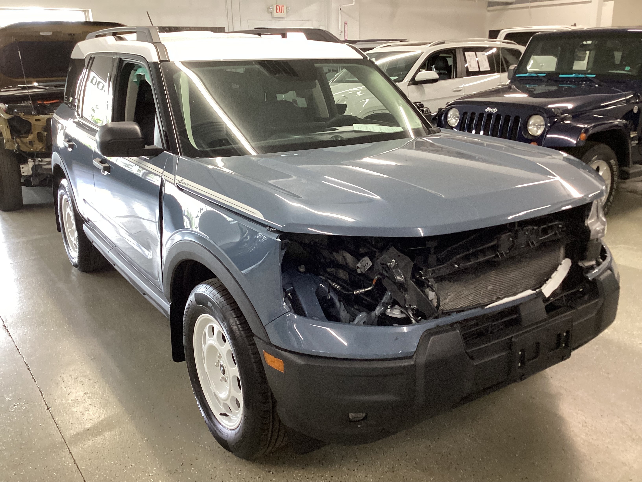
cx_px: 321
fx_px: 575
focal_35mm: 31
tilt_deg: -20.0
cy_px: 241
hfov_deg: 58.4
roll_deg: +1.1
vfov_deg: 45.4
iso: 200
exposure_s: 1/50
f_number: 2.4
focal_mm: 3.3
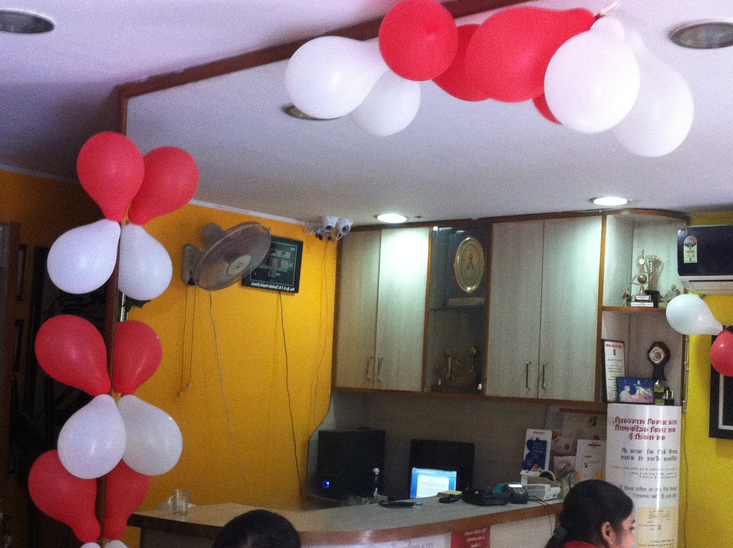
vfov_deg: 26.4
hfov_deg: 34.9
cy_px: 326
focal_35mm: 55
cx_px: 433
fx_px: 1163
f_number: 2.8
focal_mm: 3.85
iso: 250
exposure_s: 1/15
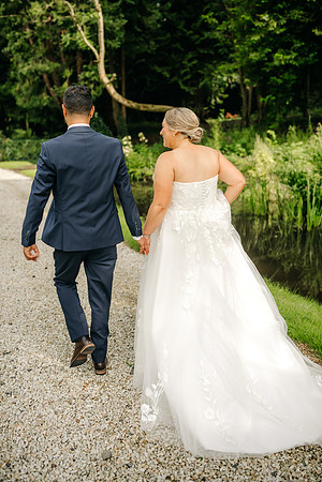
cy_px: 241
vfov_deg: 54.4
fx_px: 470
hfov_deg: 37.9
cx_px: 161
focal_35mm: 35
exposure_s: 1/2500
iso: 100
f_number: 2
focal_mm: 35
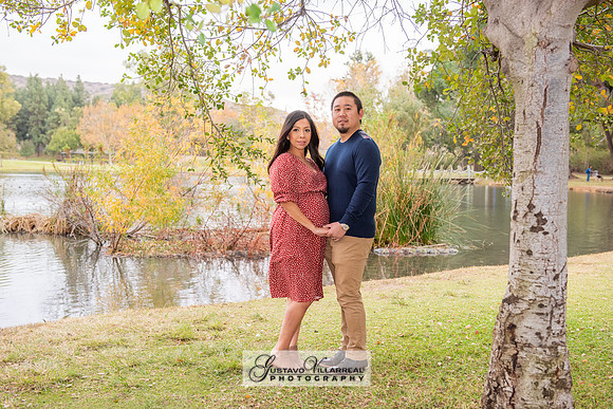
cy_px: 204
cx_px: 306
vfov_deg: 29.9
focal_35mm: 45
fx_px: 766
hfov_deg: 43.6
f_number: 5
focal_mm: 45
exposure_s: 1/125
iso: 800
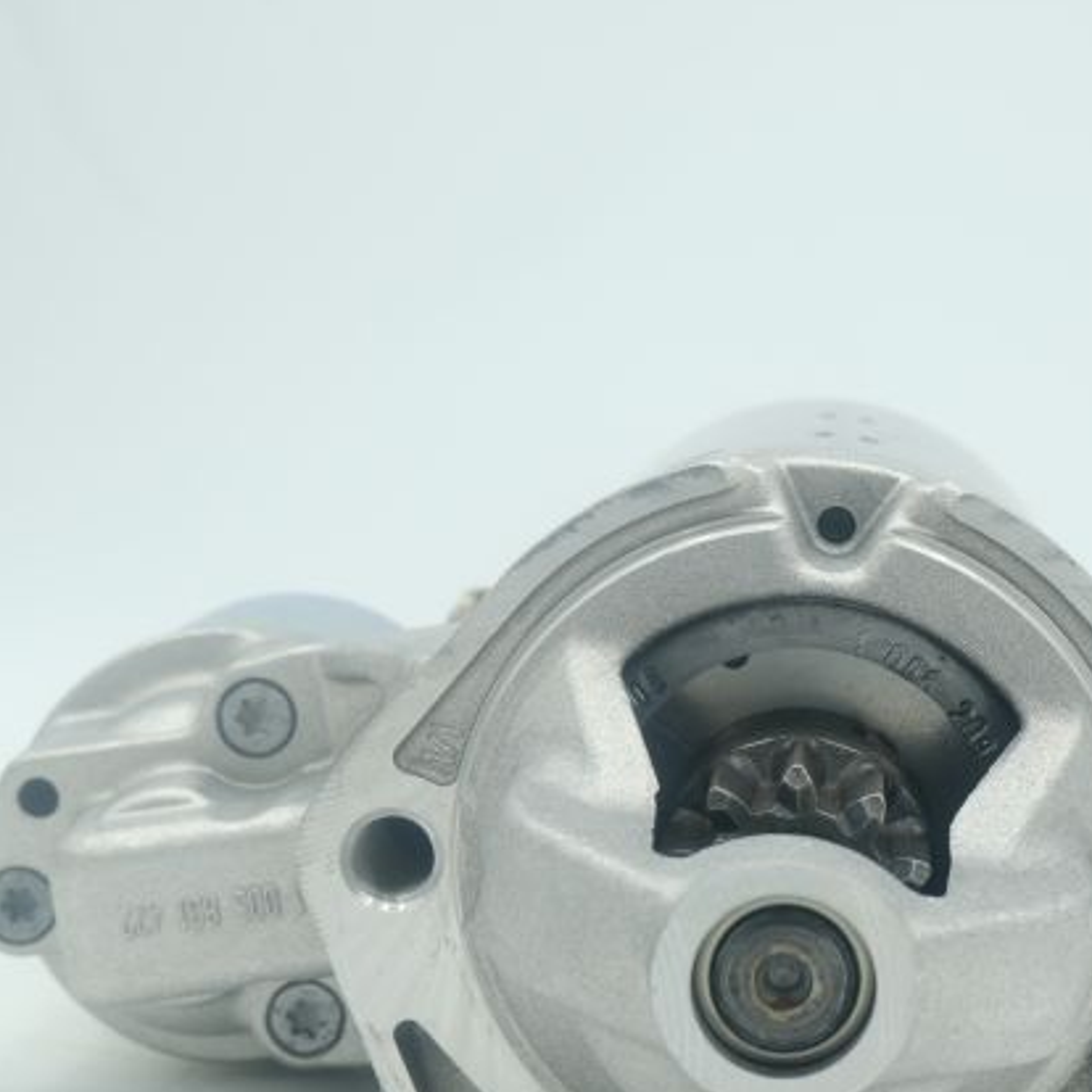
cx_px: 794
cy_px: 603
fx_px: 3284
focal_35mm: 92
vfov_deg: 18.9
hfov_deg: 18.8
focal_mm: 37.4
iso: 200
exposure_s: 1/25
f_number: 11
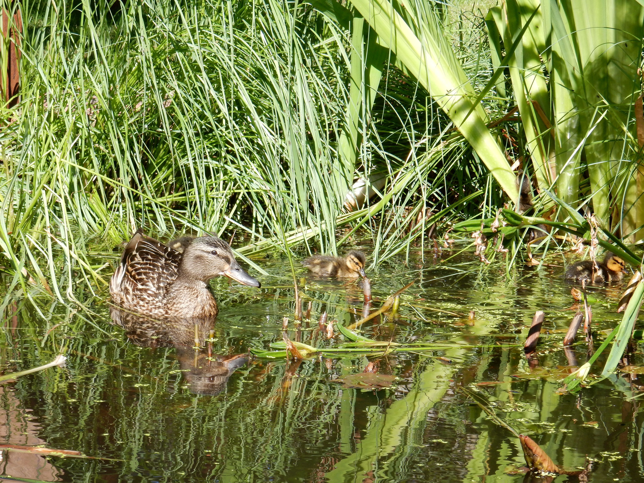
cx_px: 322
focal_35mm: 139
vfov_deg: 10.7
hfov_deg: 14.2
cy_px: 242
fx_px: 2586
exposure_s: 1/200
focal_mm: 24.7
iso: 125
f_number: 6
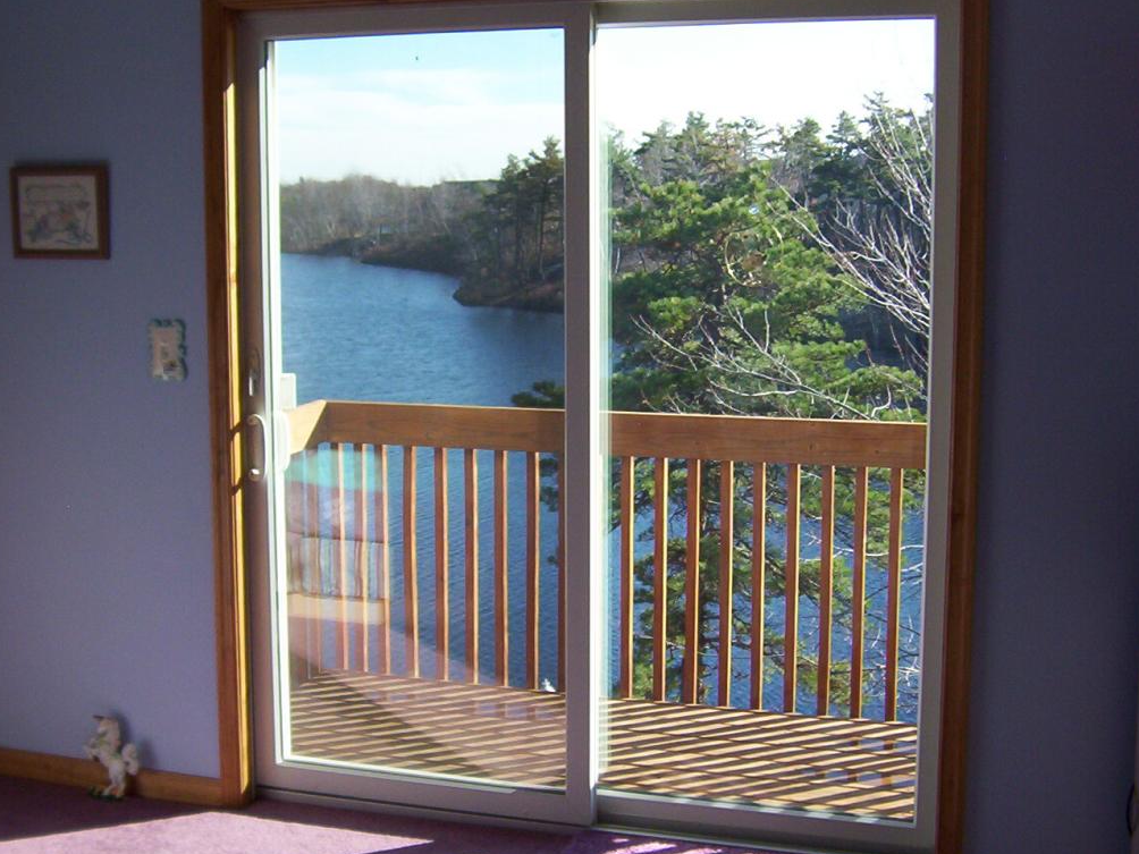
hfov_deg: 41.2
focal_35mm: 46
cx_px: 517
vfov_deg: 31.5
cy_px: 399
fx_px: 1514
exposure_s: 1/547
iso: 100
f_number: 2.76
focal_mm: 5.54
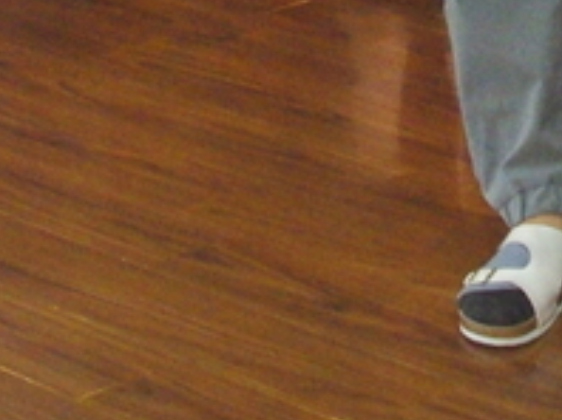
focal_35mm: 181
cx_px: 664
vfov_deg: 7.9
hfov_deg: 10.8
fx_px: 2935
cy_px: -333
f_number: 5.6
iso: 1600
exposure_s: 1/100
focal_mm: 21.25
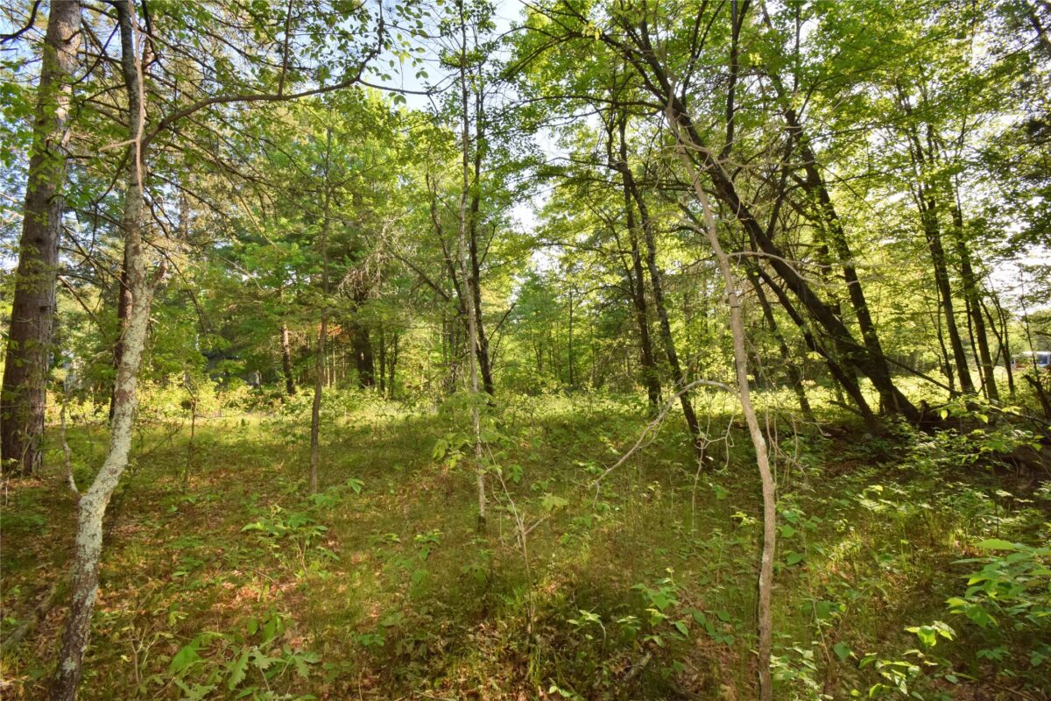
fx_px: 438
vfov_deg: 77.3
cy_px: 350
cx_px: 526
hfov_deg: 100.4
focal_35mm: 15
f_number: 13
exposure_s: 1/80
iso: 320
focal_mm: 10
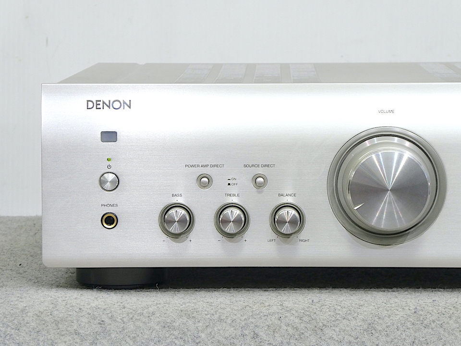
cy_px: 173
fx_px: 2131
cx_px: 230
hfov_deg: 12.3
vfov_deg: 9.3
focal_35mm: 160
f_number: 5.5
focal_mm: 28.7
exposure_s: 1/8
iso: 200
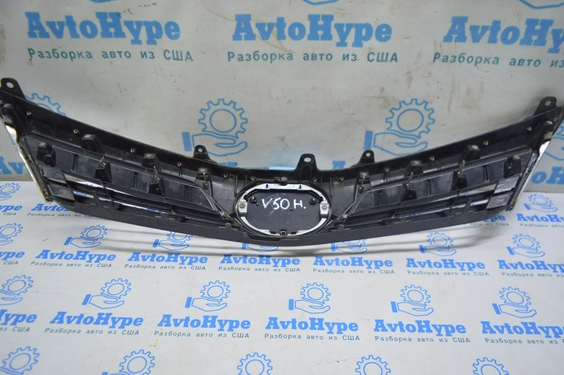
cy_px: 188
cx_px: 282
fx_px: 423
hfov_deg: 67.4
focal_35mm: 27
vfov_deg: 47.9
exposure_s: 1/50
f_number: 3.5
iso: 400
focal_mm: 18
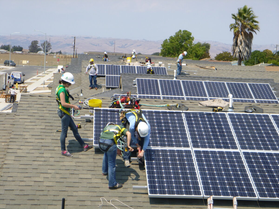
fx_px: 629
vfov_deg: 18.9
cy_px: 104
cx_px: 140
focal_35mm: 78
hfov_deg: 25.0
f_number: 5.6
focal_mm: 14
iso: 100
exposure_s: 1/250
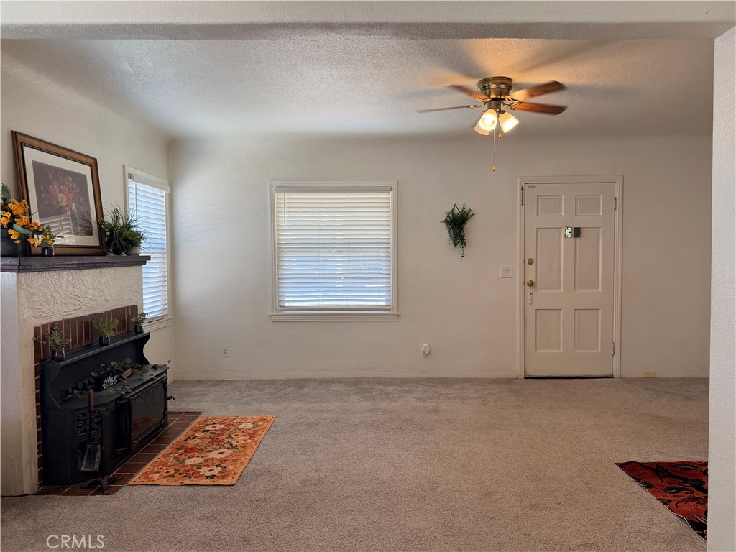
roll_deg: +1.5
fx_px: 510
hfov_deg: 71.6
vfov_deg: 56.8
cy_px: 276
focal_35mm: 24
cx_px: 368
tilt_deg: -3.2
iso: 125
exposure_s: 1/130
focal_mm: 6.76
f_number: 1.78
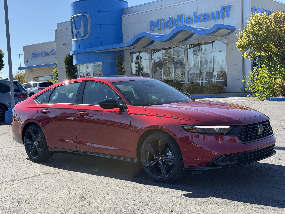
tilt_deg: -2.6
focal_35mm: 48
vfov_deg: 30.3
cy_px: 107
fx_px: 395
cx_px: 142
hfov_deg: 39.7
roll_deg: +3.3
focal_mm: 6.76
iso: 100
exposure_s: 1/2342
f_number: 1.78
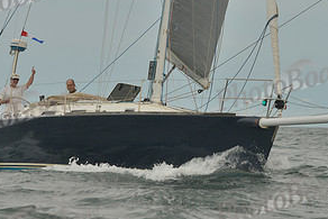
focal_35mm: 258
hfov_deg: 8.0
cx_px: 158
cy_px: 40
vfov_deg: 5.3
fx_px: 2352
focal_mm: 130
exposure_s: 1/1250
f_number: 4
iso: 400
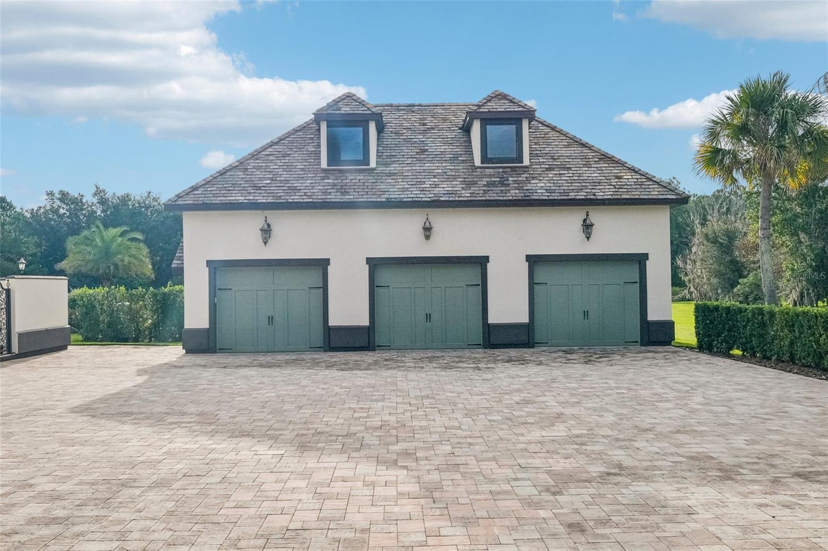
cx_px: 414
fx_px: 759
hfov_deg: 57.2
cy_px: 276
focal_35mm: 33
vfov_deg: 40.0
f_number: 8
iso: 800
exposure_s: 1/2500
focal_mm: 22
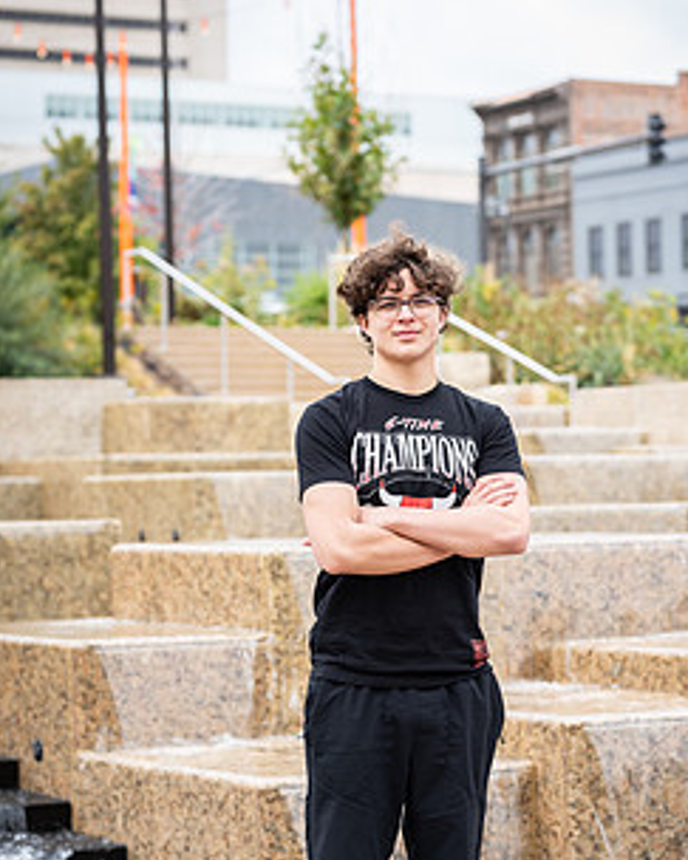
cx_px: 394
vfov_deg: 16.3
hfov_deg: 13.1
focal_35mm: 118
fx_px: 3005
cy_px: 521
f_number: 3.5
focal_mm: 85
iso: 50
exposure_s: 1/125
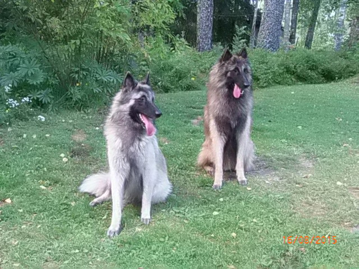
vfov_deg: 29.7
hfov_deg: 38.9
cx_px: 180
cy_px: 134
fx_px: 508
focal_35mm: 49
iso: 1600
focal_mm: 8.7
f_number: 3.8
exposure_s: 1/320
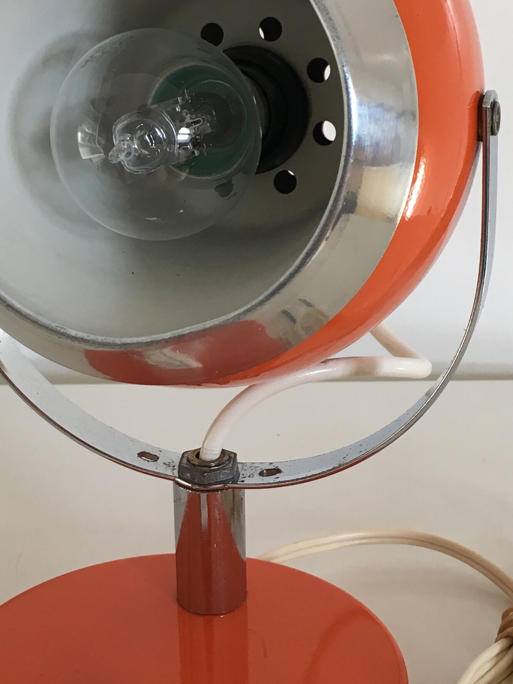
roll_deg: +0.5
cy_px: 309
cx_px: 265
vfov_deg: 29.4
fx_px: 1304
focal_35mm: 66
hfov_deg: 22.3
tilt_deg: -19.3
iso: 25
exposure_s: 1/33
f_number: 2.2
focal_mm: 4.15
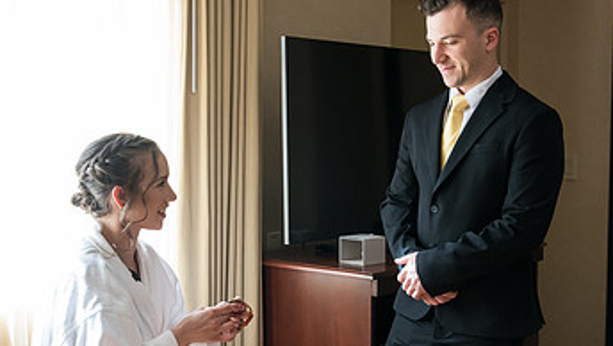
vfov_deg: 20.1
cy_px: 188
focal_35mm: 60
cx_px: 244
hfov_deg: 34.8
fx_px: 976
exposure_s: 1/320
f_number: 4
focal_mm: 34
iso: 2000
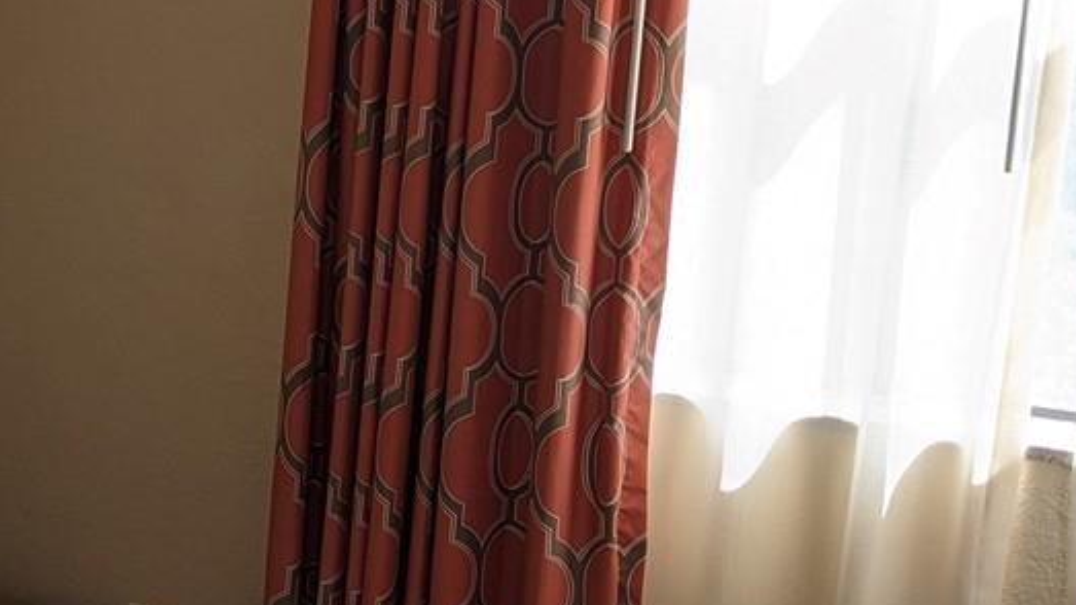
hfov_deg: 22.2
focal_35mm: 90
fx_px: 2567
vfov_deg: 13.4
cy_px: 471
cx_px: -150
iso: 34
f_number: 1.73
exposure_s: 1/133
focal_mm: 4.38
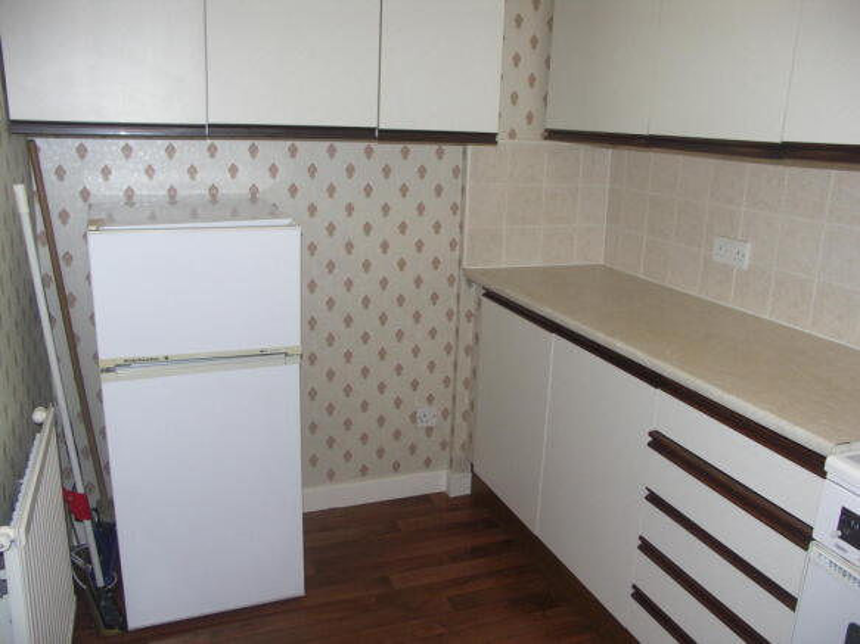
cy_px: 322
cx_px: 430
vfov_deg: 48.2
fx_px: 720
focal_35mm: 29
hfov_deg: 61.7
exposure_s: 1/50
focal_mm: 7.7
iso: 200
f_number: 2.8
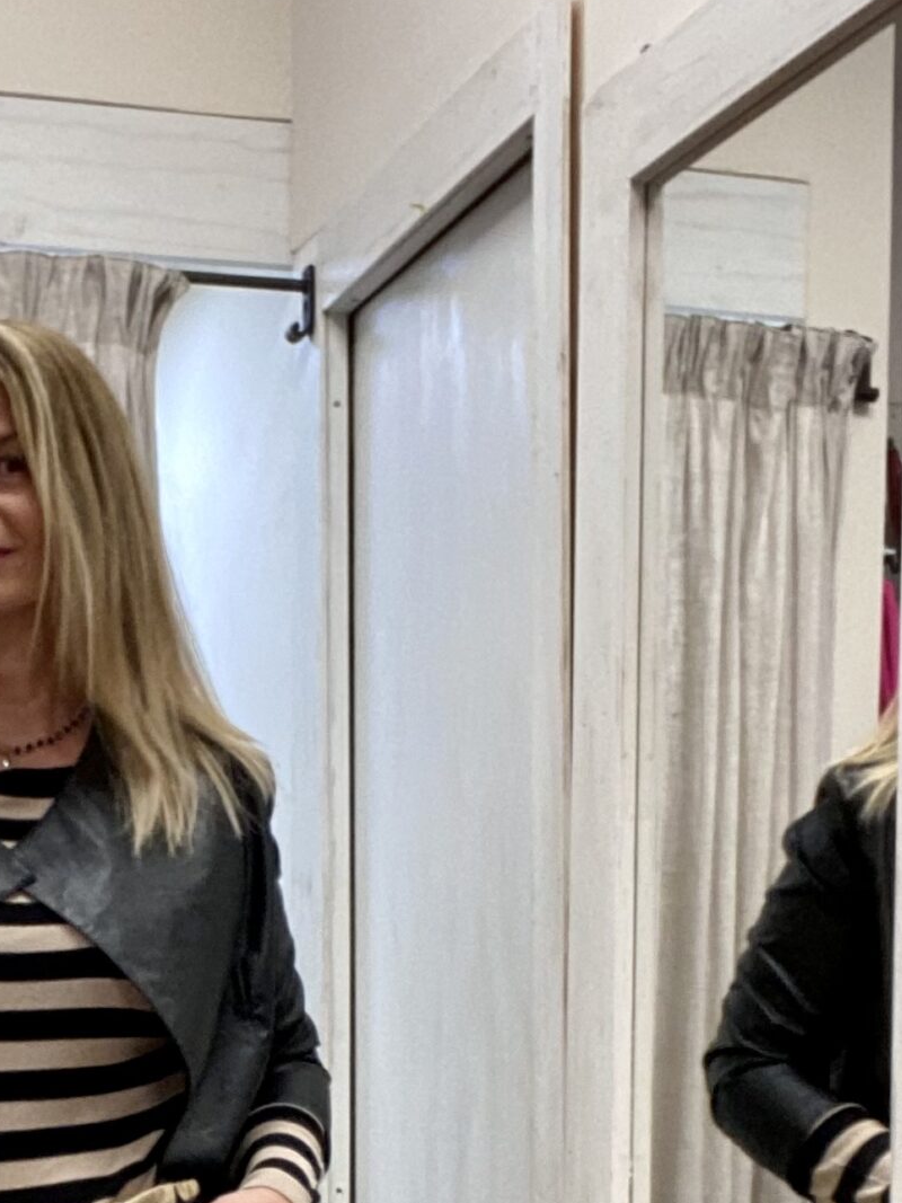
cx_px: 185
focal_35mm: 72
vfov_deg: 25.9
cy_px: 1157
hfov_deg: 20.2
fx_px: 2502
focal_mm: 2.71
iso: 160
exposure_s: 1/50
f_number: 2.2
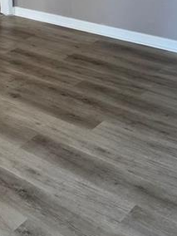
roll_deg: +2.1
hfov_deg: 22.1
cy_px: 35
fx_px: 443
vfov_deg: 28.9
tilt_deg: -20.3
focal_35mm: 65
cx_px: 22
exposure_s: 1/95
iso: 200
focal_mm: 6.76
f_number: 1.78
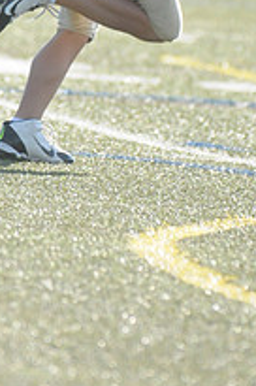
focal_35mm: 1148
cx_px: 155
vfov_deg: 1.8
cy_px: -145
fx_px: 12286
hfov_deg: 1.2
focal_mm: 270
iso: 1600
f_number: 4
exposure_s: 1/5000
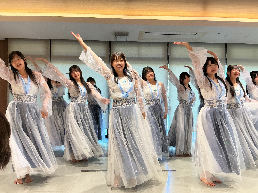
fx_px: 216
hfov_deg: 61.7
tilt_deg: -0.3
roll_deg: -1.1
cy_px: 96
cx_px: 129
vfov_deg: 48.2
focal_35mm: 29
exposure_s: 1/50
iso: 64
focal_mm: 3
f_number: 1.8
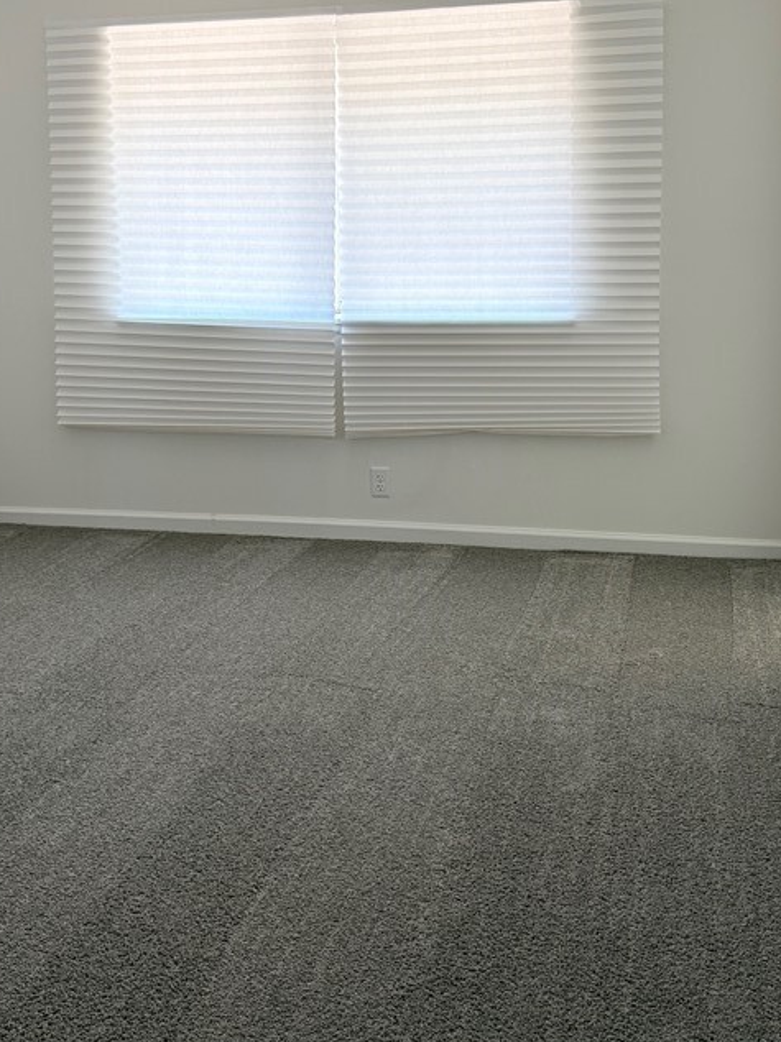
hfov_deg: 34.3
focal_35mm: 42
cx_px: 370
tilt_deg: -4.8
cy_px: 355
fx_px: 1264
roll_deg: +3.6
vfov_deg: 44.2
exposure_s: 1/121
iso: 100
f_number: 1.6
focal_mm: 5.96
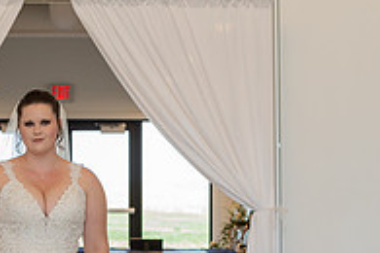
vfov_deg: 8.8
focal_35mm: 156
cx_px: 27
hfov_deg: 13.0
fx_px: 1647
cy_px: 173
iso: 320
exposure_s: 1/160
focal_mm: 45
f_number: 3.2
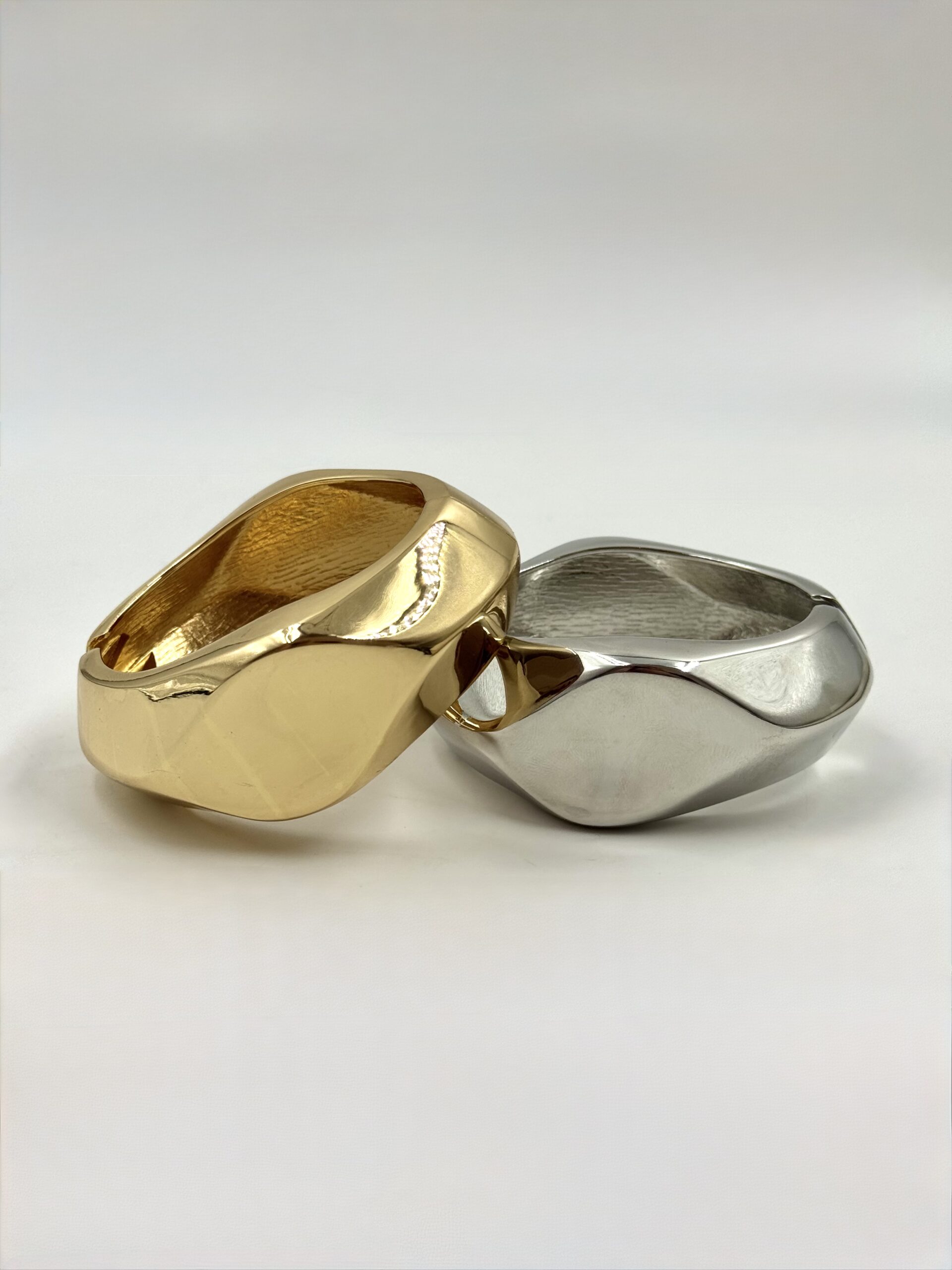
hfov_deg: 30.3
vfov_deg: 39.7
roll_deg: +0.2
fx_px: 1760
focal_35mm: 48
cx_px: 476
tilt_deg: -20.5
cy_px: 635
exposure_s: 1/1152
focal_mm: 6.76
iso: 64
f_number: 1.78
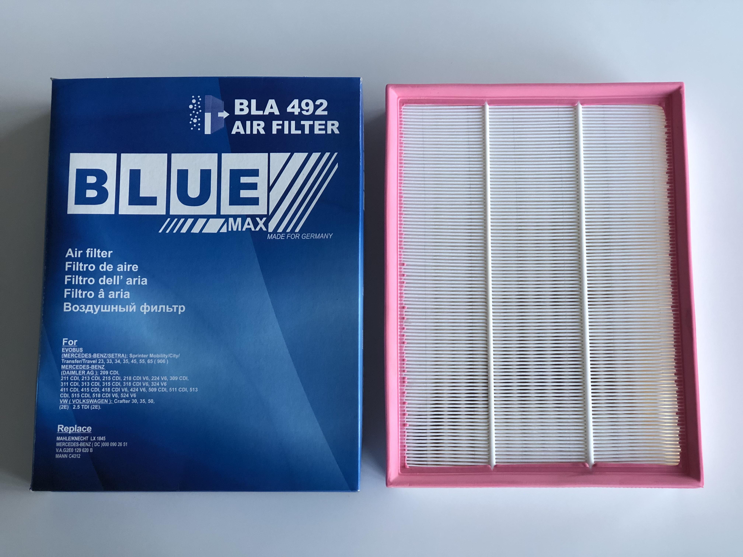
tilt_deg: -80.2
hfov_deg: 33.8
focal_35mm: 57
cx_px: 372
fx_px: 1223
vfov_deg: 25.7
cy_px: 278
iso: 64
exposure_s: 1/33
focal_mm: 6.6
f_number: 2.8
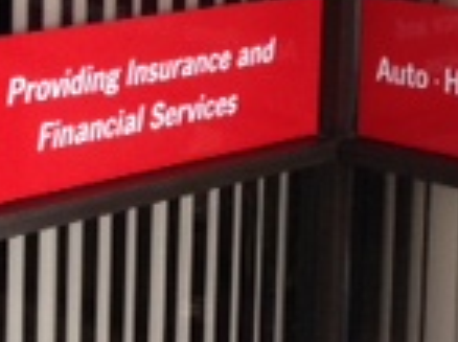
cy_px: -41
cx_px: 194
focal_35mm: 145
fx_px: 1915
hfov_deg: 13.6
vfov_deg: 10.1
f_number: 2.4
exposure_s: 1/20
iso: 160
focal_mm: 4.12
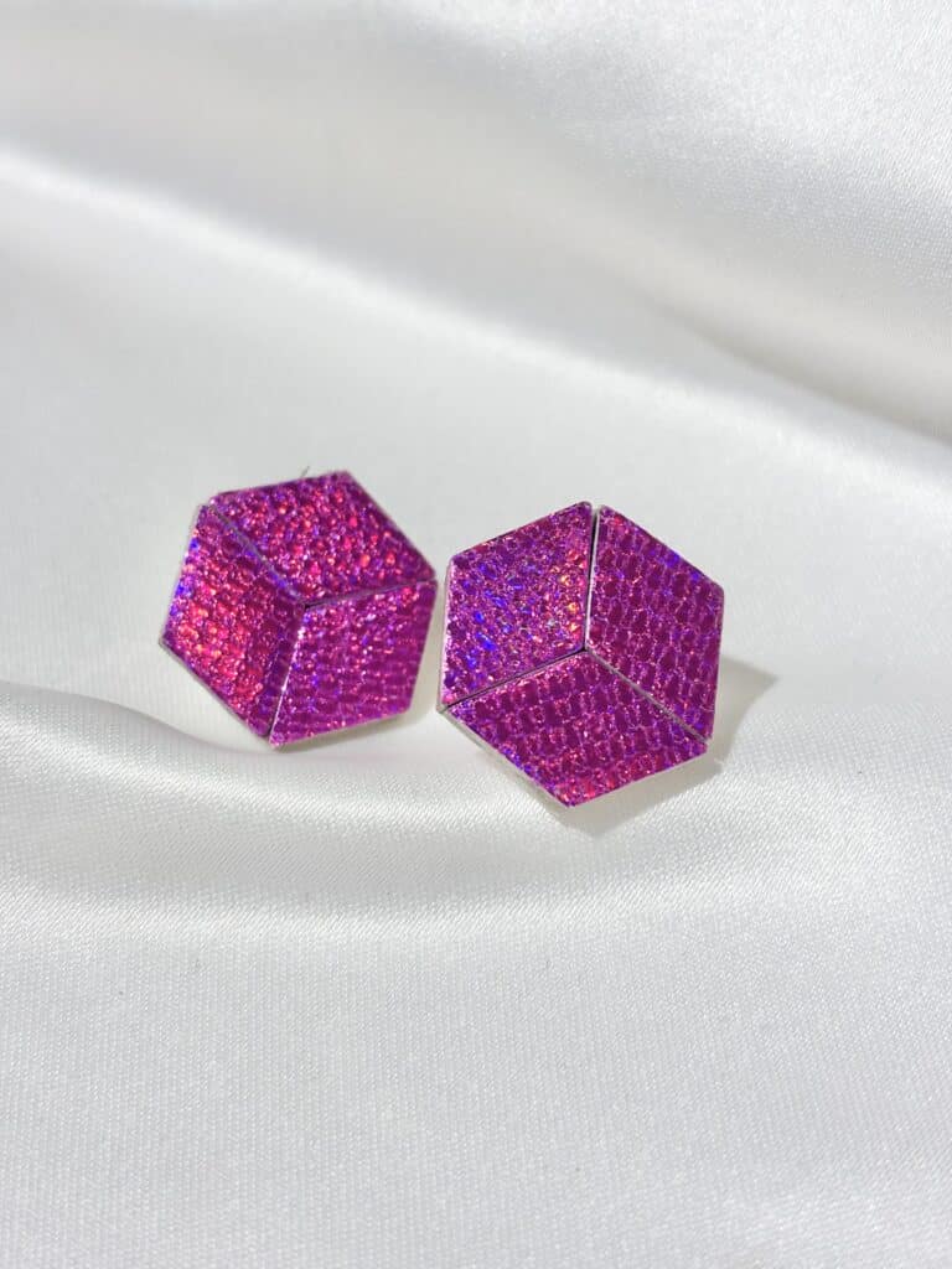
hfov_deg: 28.0
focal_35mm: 52
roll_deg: +11.2
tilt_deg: -41.9
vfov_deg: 36.8
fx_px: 1907
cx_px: 476
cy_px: 634
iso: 32
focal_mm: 5.96
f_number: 1.6
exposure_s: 1/284
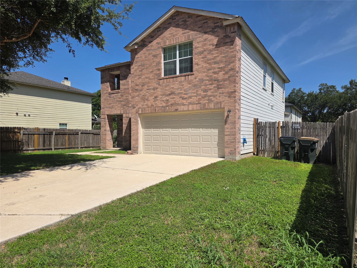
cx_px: 178
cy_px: 134
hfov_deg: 73.9
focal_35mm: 23
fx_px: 237
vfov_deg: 58.9
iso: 64
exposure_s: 1/7944
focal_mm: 6.3
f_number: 1.7
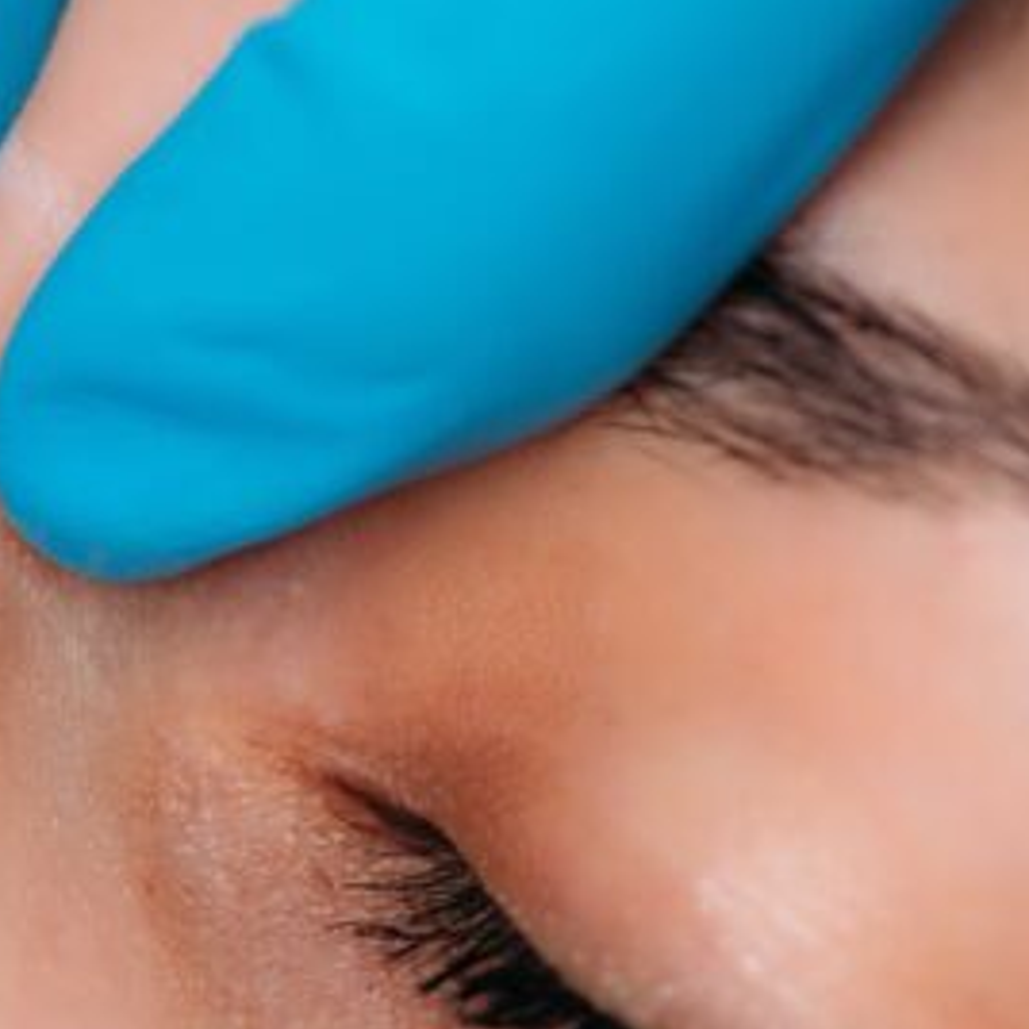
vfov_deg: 5.1
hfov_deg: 5.1
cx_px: -127
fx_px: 11468
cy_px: 10
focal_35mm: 341
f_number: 4
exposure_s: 1/200
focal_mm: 105
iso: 64
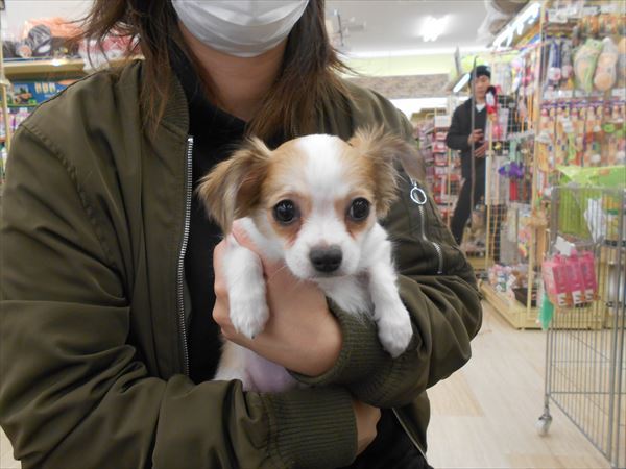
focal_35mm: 26
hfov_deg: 67.3
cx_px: 313
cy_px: 234
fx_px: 470
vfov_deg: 53.1
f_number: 3.2
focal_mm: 4.6
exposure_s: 1/30
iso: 220
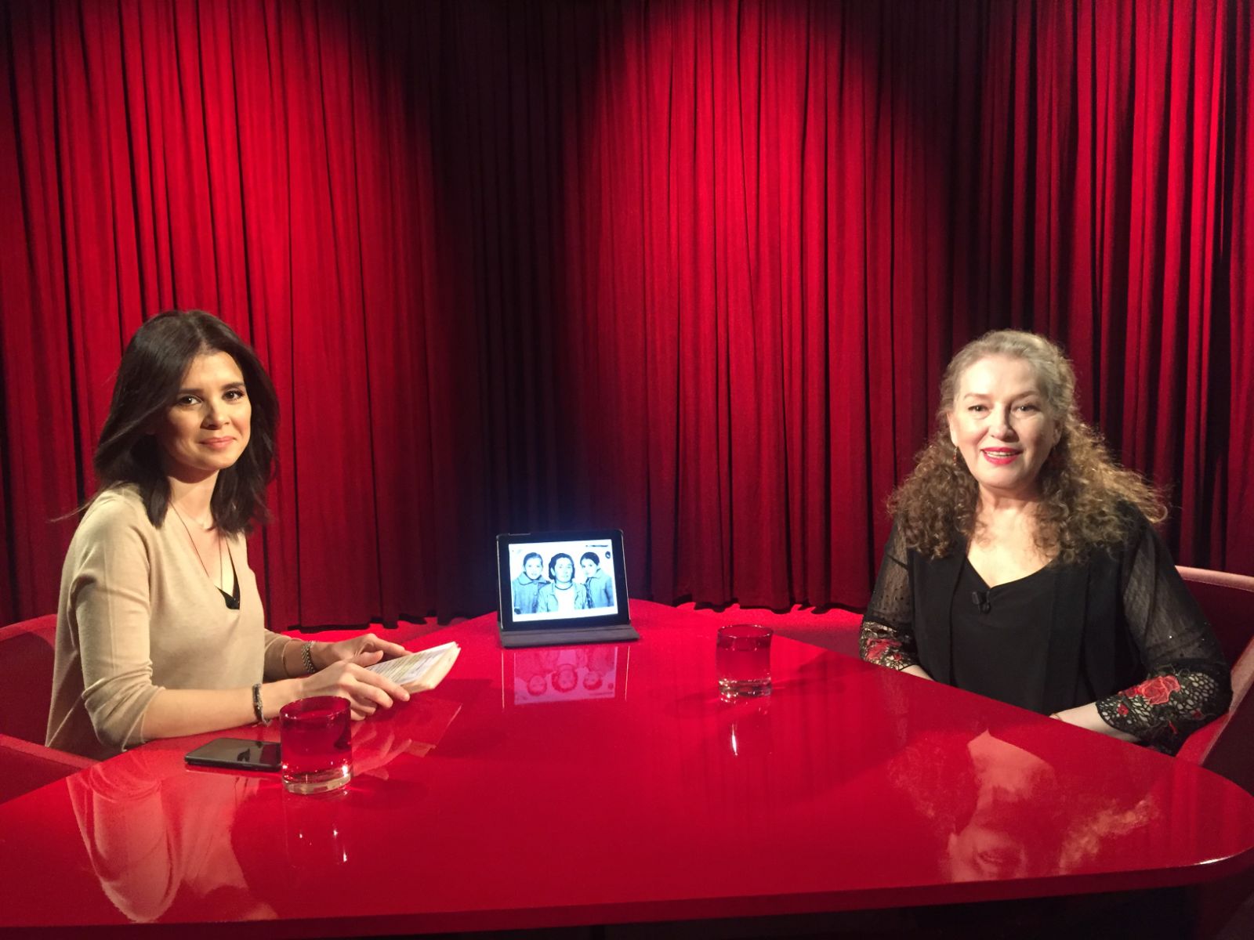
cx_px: 627
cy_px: 470
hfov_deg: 61.7
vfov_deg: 48.2
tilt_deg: -5.8
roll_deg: +1.6
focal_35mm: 29
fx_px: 1051
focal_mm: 4.15
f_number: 2.2
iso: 250
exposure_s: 1/20
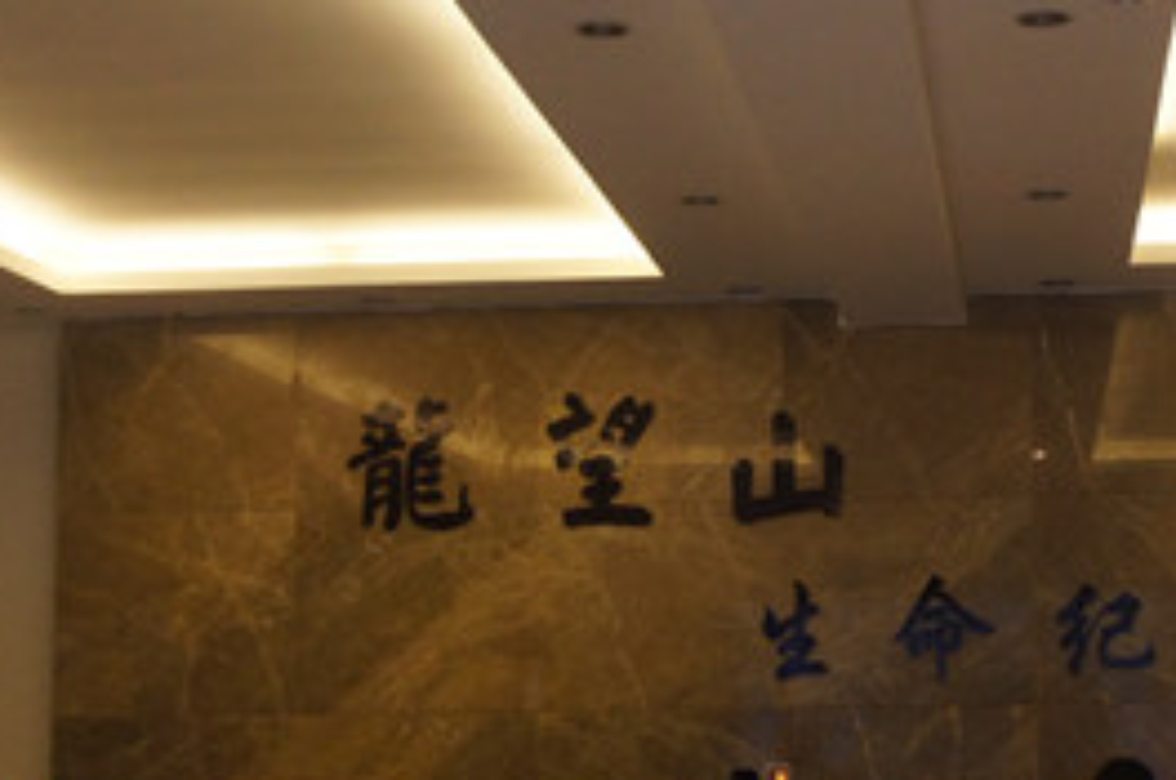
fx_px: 2446
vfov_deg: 18.1
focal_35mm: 75
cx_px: 837
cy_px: 484
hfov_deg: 26.8
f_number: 4
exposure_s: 1/125
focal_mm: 24
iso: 1600
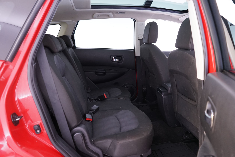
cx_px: 118
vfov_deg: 46.4
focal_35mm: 28
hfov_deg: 65.5
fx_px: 183
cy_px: 78
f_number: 3.5
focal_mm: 28
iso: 1250
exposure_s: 1/5
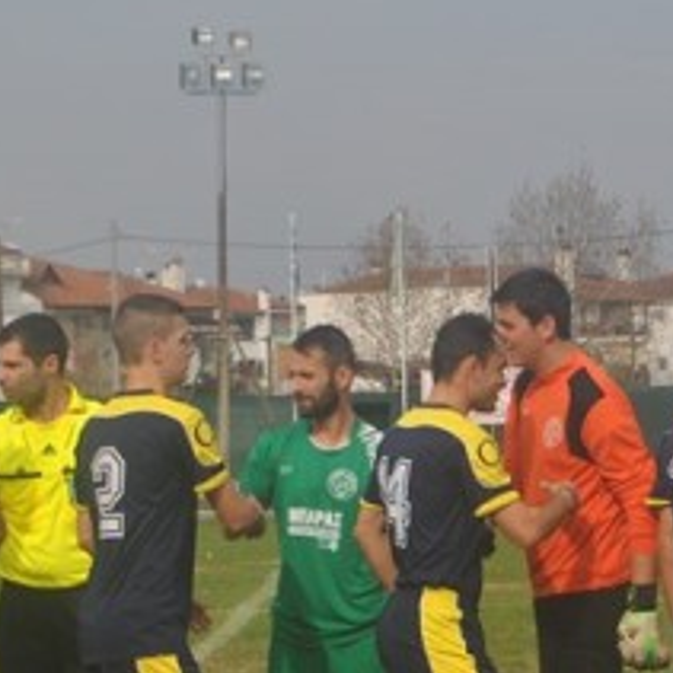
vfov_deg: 9.8
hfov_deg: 9.7
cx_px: 466
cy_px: 309
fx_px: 3945
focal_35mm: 179
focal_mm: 45
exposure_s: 1/250
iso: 100
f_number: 8
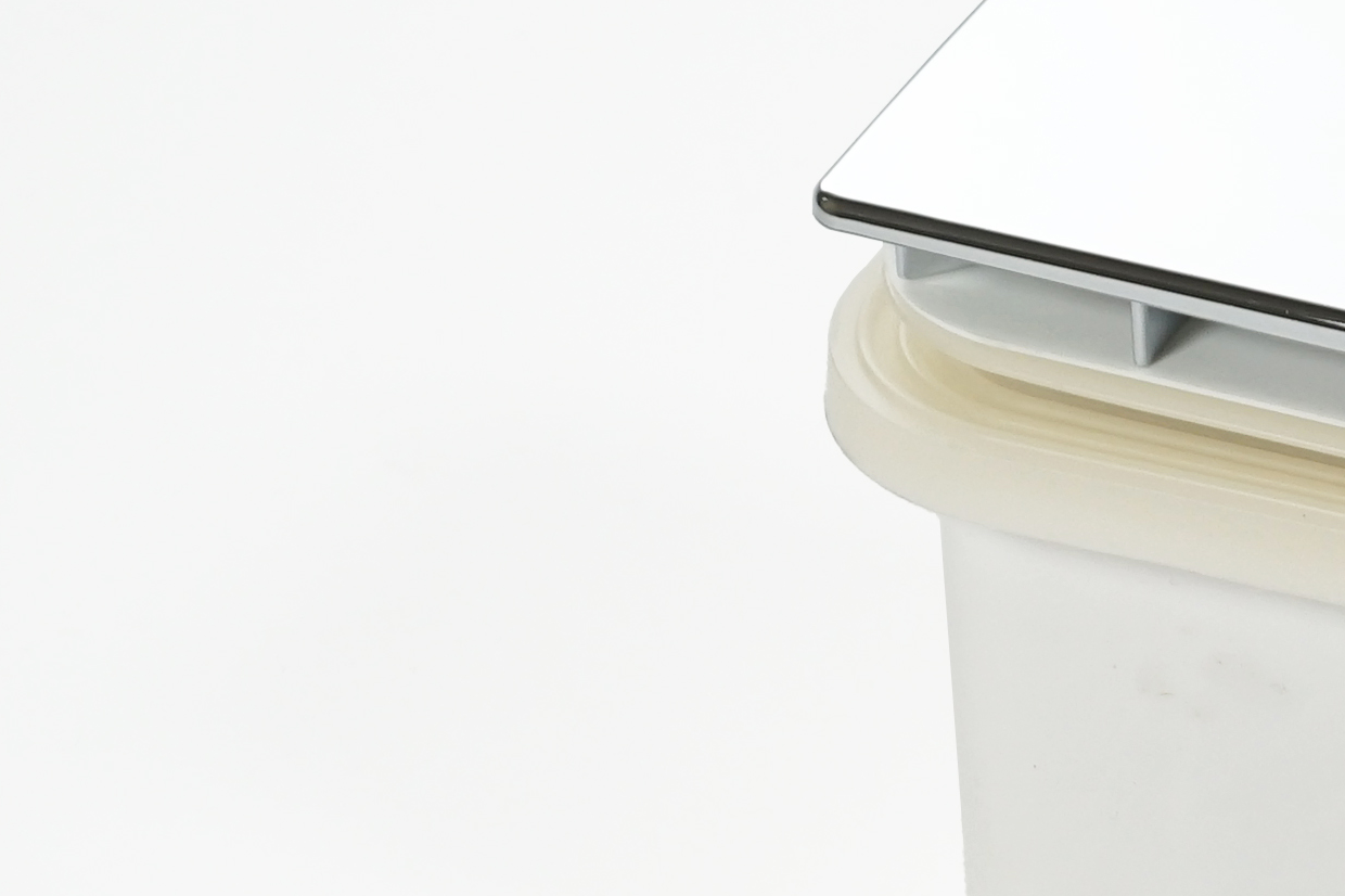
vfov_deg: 2.7
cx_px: 1849
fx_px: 18973
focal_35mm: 508
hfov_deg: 4.0
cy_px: 735
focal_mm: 107
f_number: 6.3
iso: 640
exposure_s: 1/60
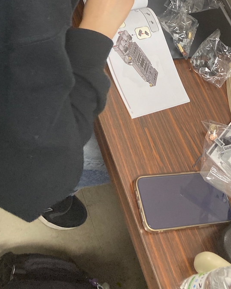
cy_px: 17
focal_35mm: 52
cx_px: 73
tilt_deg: -45.7
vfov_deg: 33.6
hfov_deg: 28.9
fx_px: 445
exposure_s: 1/40
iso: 250
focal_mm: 3.99
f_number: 1.8
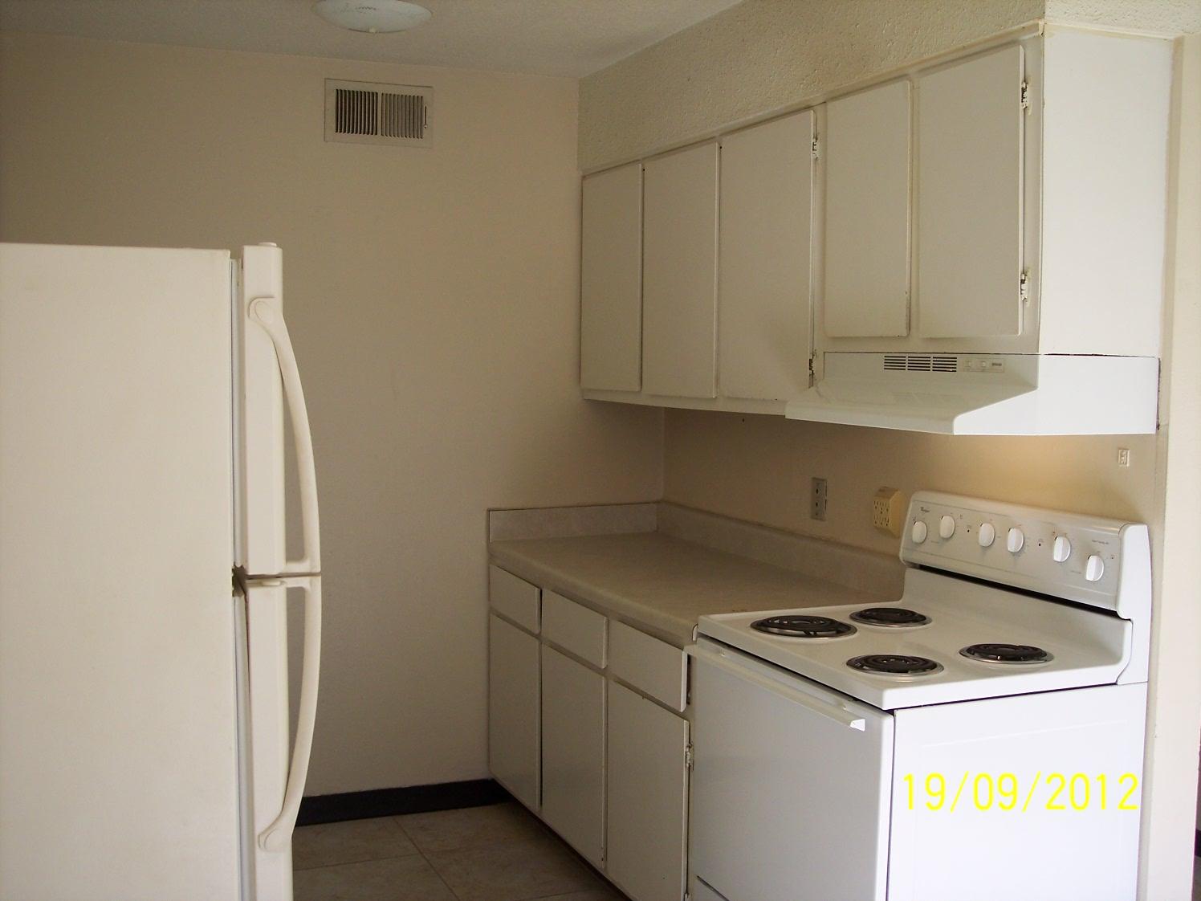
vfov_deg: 36.8
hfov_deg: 47.9
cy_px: 450
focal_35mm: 39
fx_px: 1353
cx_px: 600
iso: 100
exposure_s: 1/180
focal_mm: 8
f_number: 3.4
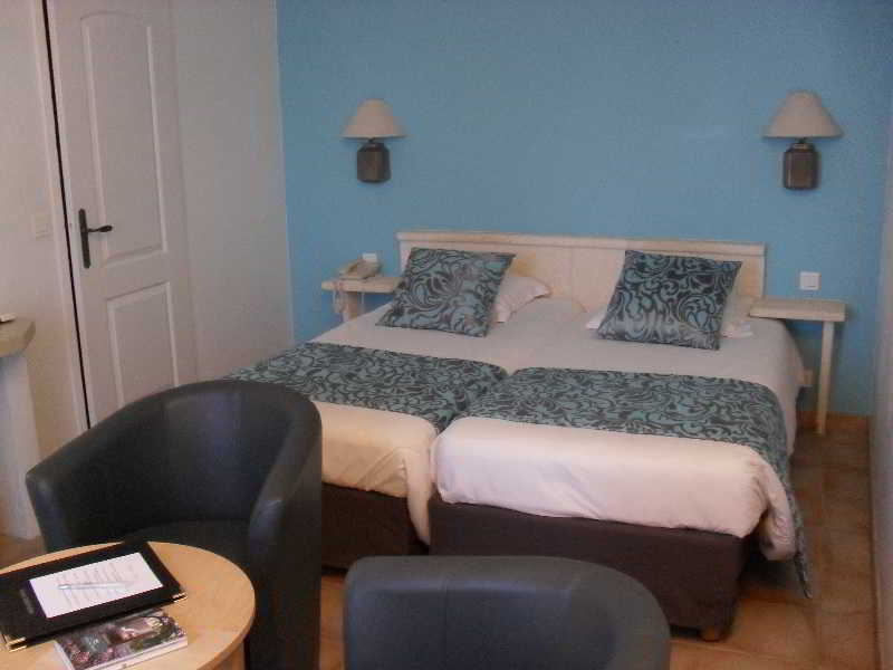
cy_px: 335
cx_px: 446
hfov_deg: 52.6
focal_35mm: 35
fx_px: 903
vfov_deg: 40.7
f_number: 3.2
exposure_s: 1/15
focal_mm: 6.3
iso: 320
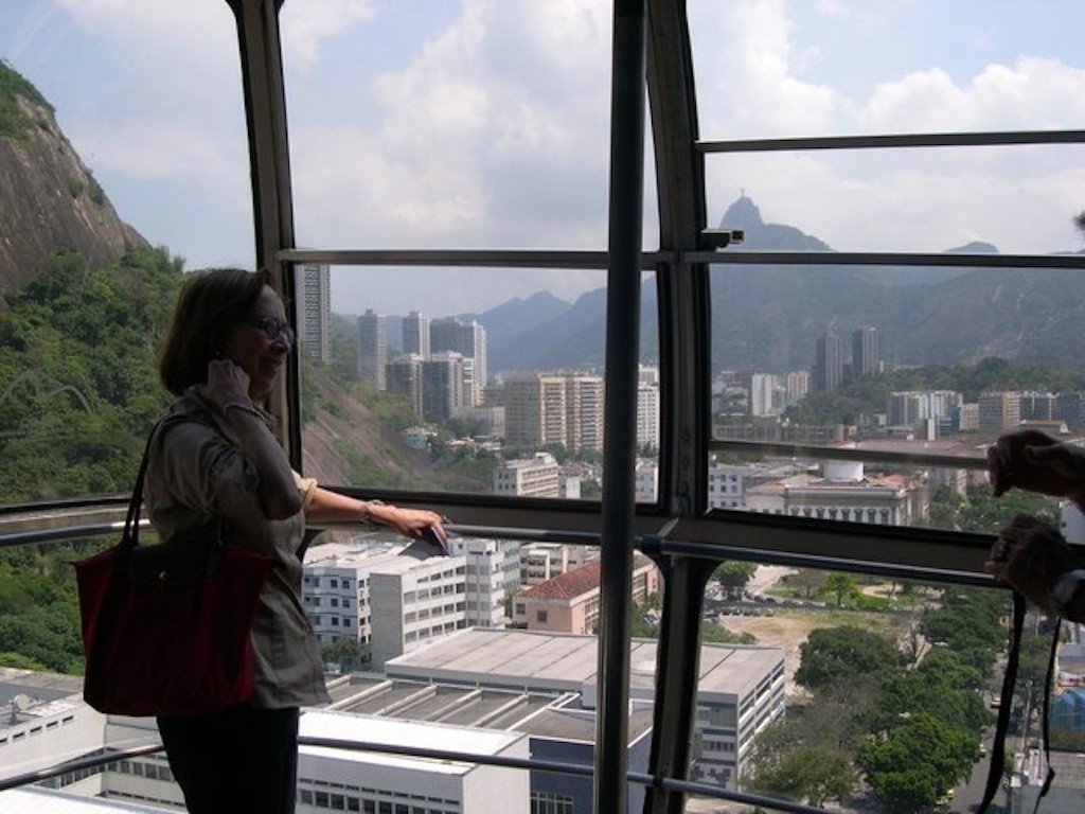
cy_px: 407
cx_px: 542
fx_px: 1191
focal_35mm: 38
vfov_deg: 37.7
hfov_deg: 49.0
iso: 100
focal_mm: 8
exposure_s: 1/171
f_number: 7.6
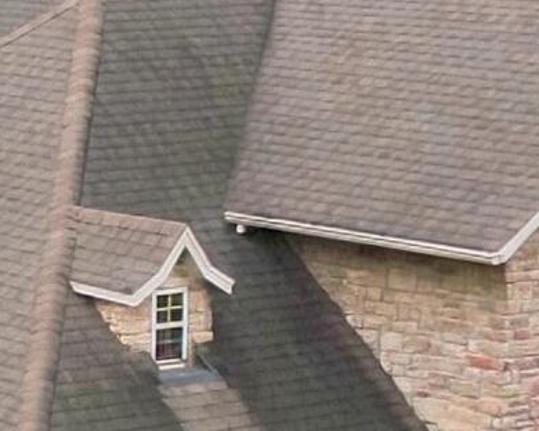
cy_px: 261
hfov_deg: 10.2
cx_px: -362
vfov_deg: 8.6
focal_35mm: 180
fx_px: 2871
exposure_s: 1/725
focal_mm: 4.5
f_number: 2.8
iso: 110
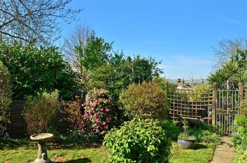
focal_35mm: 27
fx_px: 185
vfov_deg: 47.7
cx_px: 124
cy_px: 82
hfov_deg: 67.5
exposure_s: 1/320
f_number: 9
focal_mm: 18
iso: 200
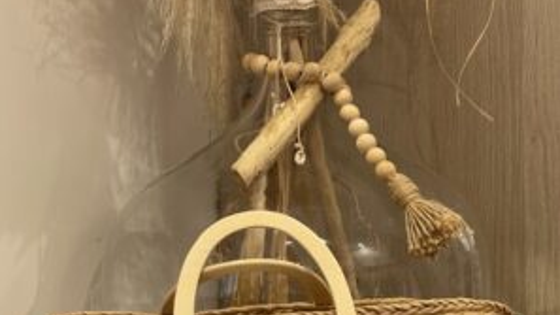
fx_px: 1396
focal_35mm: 94
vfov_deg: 12.7
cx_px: 279
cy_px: 296
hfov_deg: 22.7
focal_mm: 7.5
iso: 200
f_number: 2.2
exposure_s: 1/89
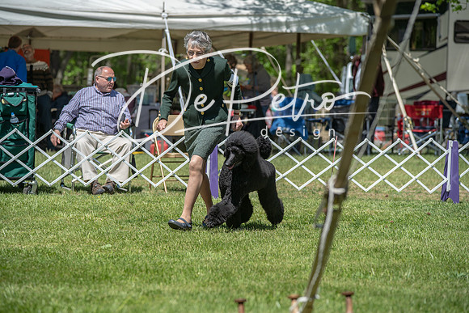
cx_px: 234
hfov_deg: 13.7
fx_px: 1955
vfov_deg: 9.2
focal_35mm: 150
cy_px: 156
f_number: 5
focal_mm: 150
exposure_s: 1/400
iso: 100
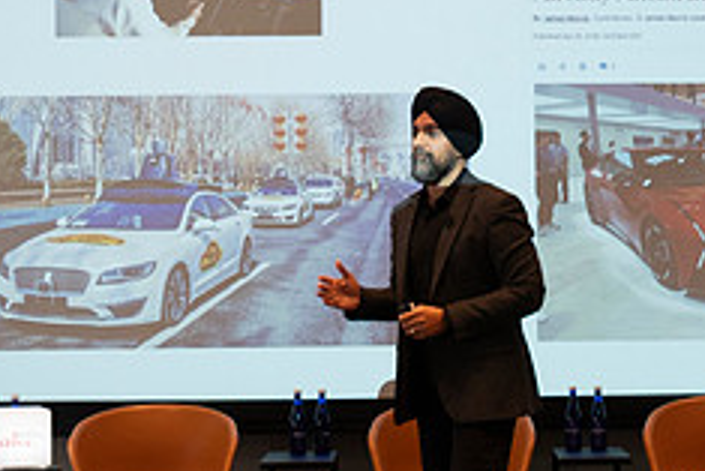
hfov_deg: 17.4
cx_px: 540
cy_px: 355
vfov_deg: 11.7
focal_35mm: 117
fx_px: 2293
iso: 1100
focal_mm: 28
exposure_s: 1/125
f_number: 4
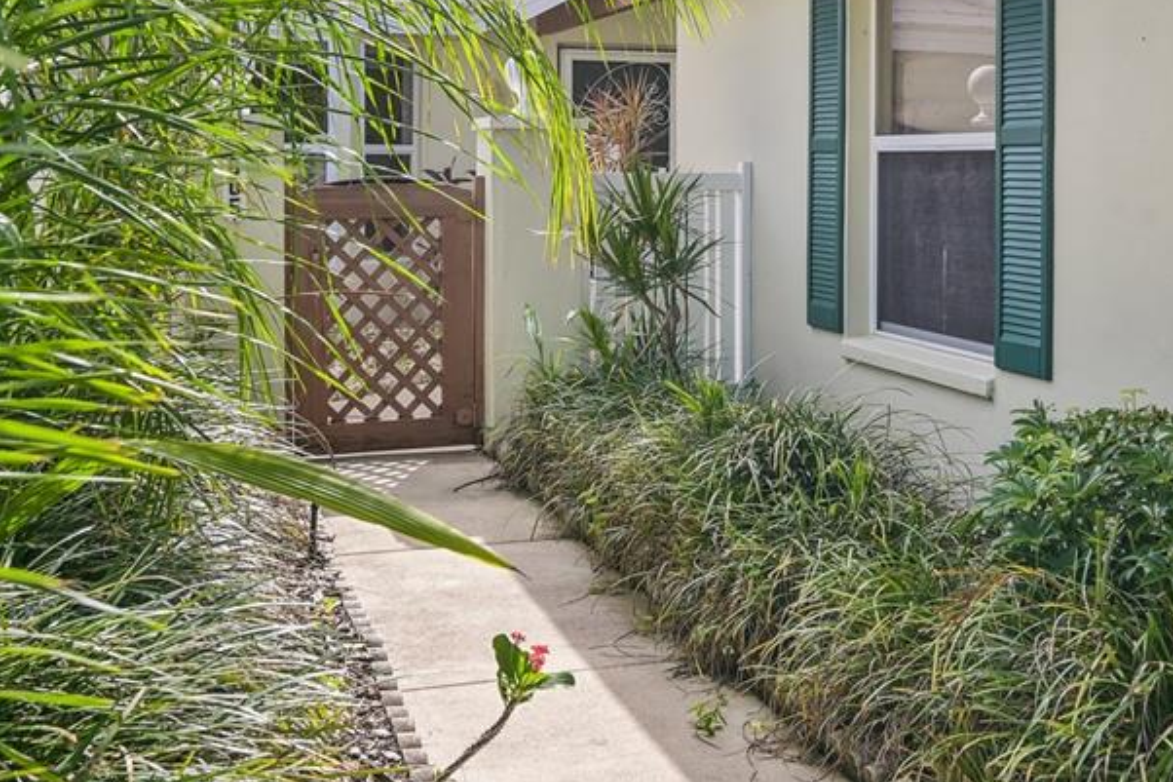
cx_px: 776
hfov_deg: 38.5
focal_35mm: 51
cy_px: 172
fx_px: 1661
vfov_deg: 26.1
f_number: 8
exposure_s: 1/800
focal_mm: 30
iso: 400
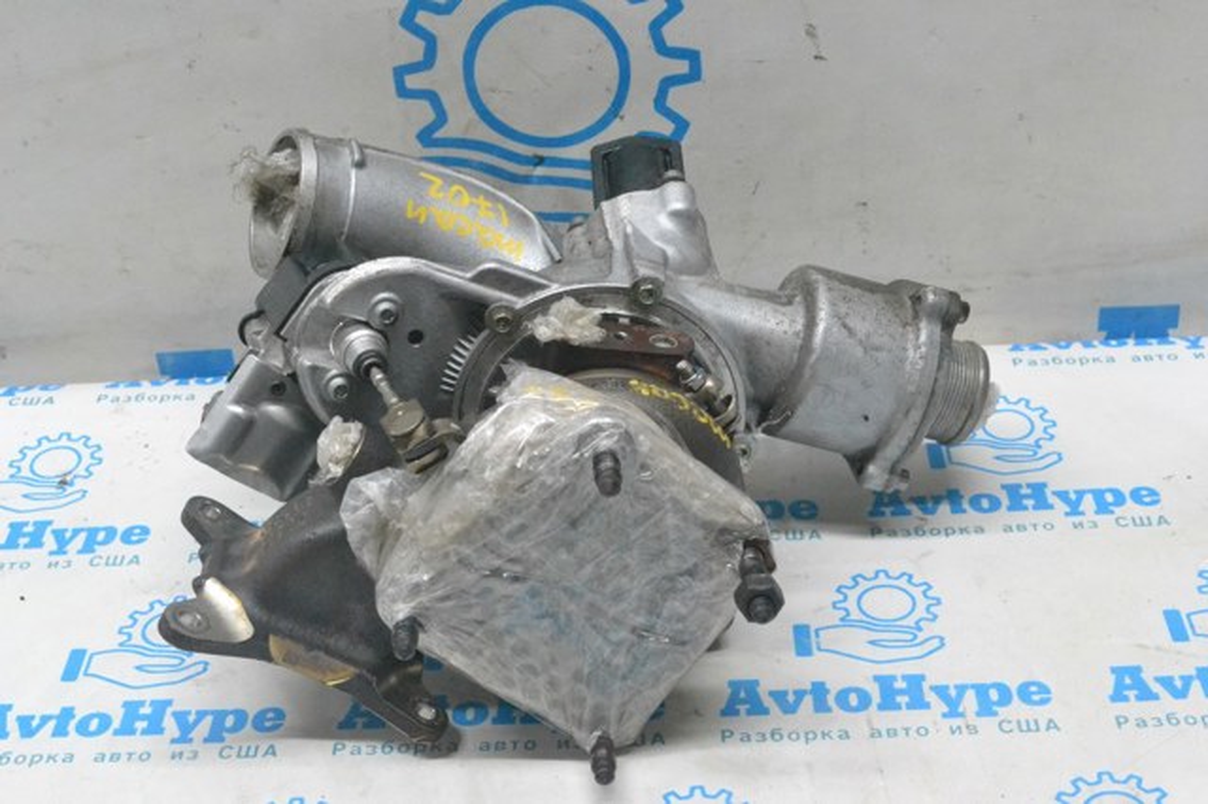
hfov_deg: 35.1
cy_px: 402
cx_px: 604
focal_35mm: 57
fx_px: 1912
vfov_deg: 23.8
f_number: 10
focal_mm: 38
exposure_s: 1/160
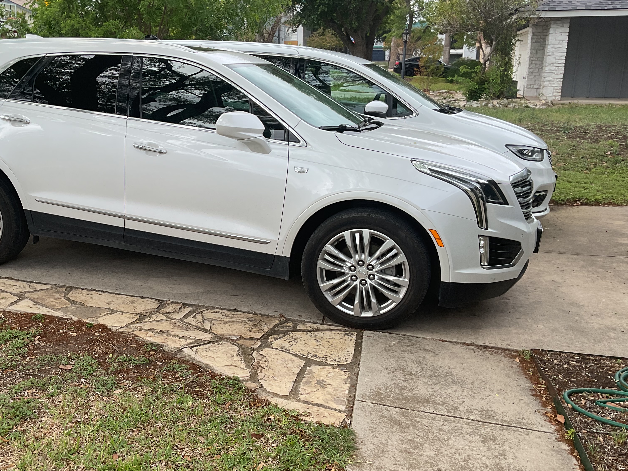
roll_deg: -0.6
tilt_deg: -15.5
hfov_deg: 47.1
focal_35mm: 39
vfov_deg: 36.8
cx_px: 207
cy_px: 250
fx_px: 708
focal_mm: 3
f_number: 1.8
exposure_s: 1/635
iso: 16
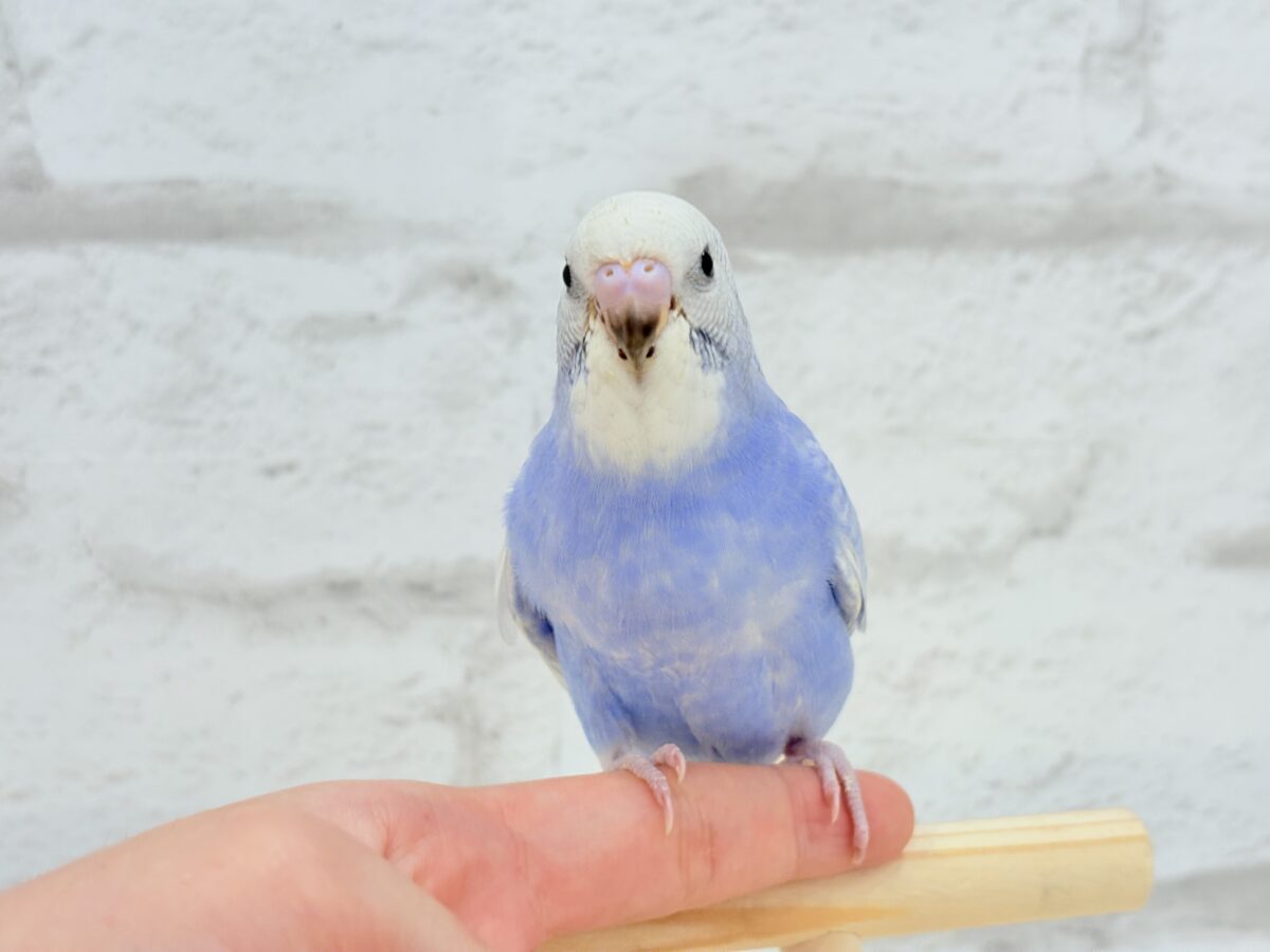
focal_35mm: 52
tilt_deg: -2.2
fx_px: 1908
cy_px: 476
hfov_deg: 36.8
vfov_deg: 28.0
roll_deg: +1.3
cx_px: 635
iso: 64
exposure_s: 1/100
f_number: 1.6
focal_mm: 5.96
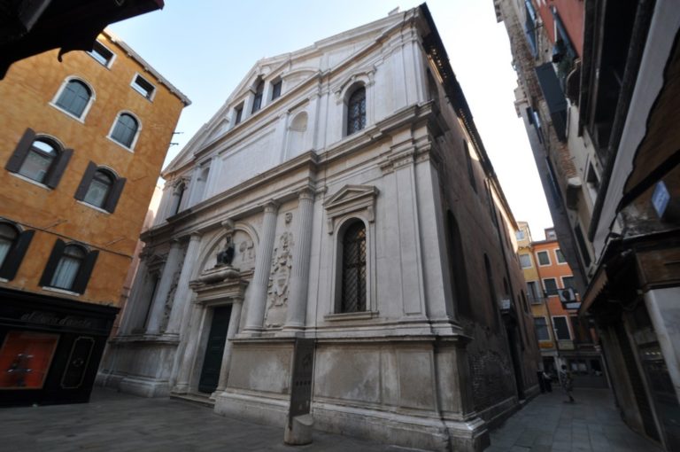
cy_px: 226
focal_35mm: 15
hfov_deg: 100.5
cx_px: 340
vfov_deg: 77.2
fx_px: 283
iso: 220
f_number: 5.6
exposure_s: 1/125
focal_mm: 10
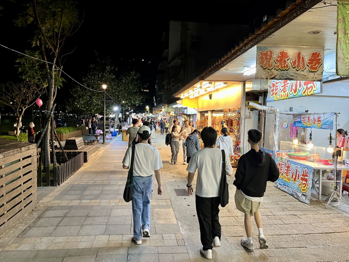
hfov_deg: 65.3
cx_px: 169
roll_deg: -0.1
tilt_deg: -5.1
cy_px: 133
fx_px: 272
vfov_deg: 51.4
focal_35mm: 27
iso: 250
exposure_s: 1/60
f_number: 1.6
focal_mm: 5.1
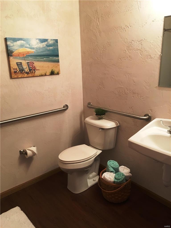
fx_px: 191
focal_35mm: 29
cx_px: 86
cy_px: 114
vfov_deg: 61.7
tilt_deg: -14.9
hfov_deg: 48.2
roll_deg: +2.7
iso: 64
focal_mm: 4.15
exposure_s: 1/15
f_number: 2.2
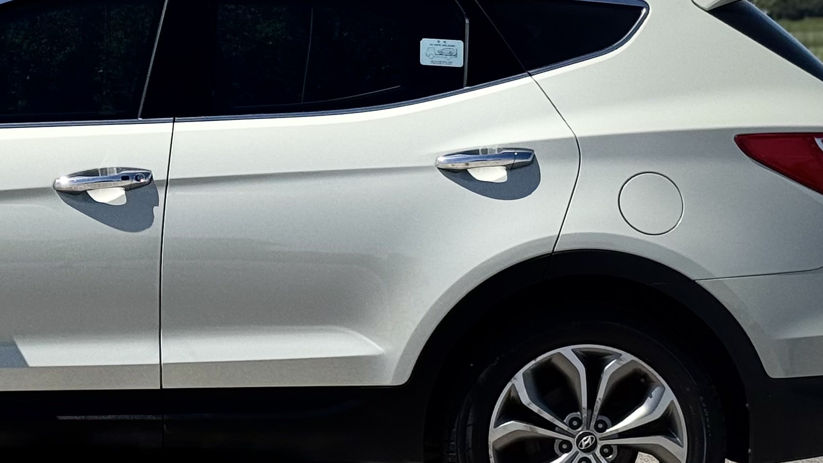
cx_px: 93
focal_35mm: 126
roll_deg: -0.4
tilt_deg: -2.0
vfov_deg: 9.6
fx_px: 2750
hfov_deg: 16.8
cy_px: 150
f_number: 1.78
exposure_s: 1/10526
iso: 64
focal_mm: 6.76
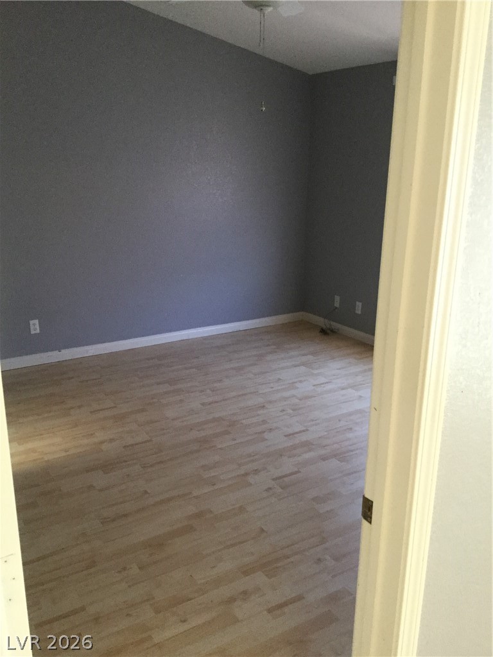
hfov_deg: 45.4
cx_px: 246
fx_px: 589
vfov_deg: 58.4
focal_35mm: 31
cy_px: 328
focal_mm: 3.3
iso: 160
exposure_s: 1/30
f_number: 2.4
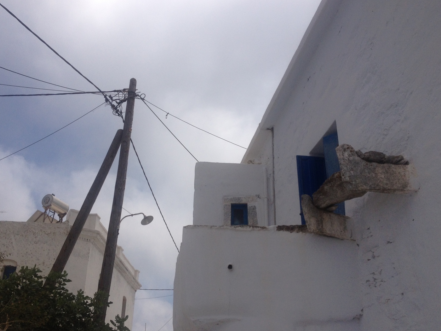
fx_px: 510
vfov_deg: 35.9
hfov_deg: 46.8
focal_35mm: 40
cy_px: 180
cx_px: 207
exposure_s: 1/6135
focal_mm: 4.28
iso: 50
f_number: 2.4
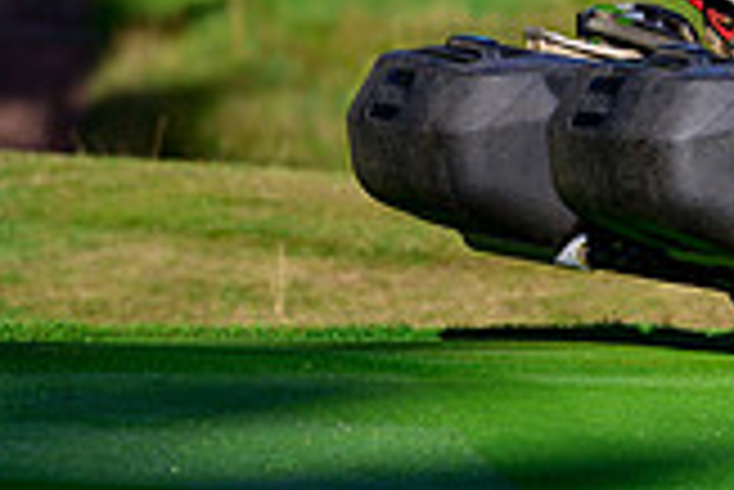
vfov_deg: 1.9
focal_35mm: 712
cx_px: 847
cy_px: -375
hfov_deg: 2.9
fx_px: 14529
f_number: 4.5
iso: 200
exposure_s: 1/1250
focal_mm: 200
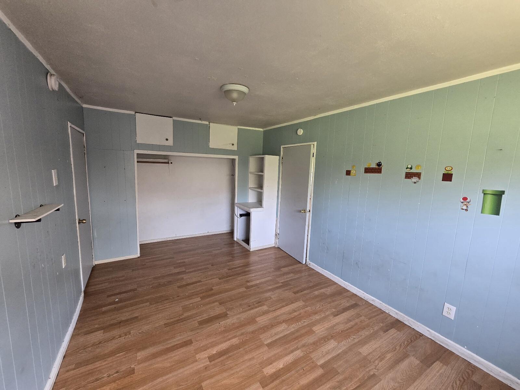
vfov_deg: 89.9
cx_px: 260
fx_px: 195
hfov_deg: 106.2
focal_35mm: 13
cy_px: 195
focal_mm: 2.2
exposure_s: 1/60.2
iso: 320
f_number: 2.2
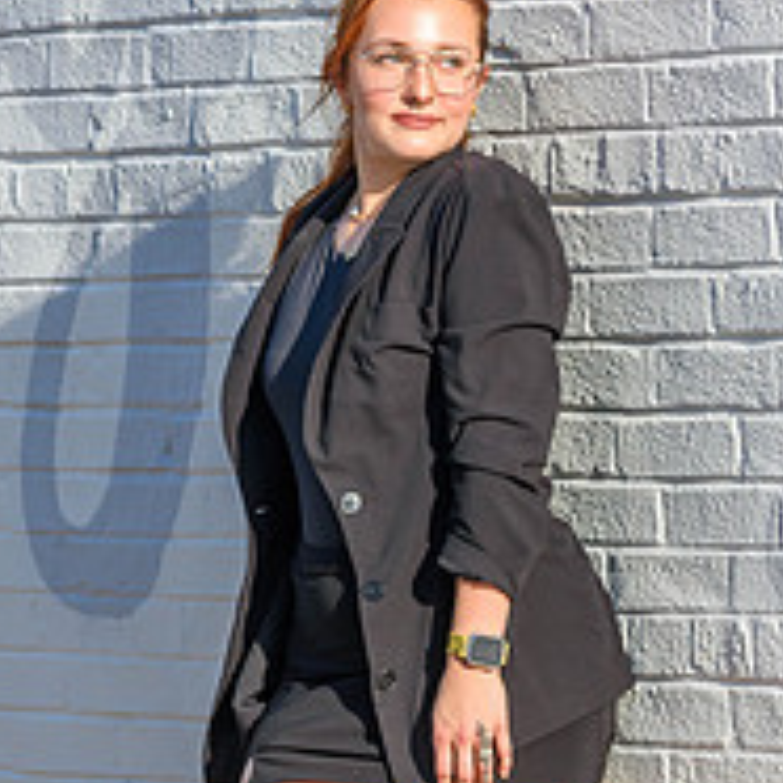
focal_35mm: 315
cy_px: 749
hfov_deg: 5.6
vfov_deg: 5.5
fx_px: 8061
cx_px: 341
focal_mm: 102
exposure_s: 1/640
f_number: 6.3
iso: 200
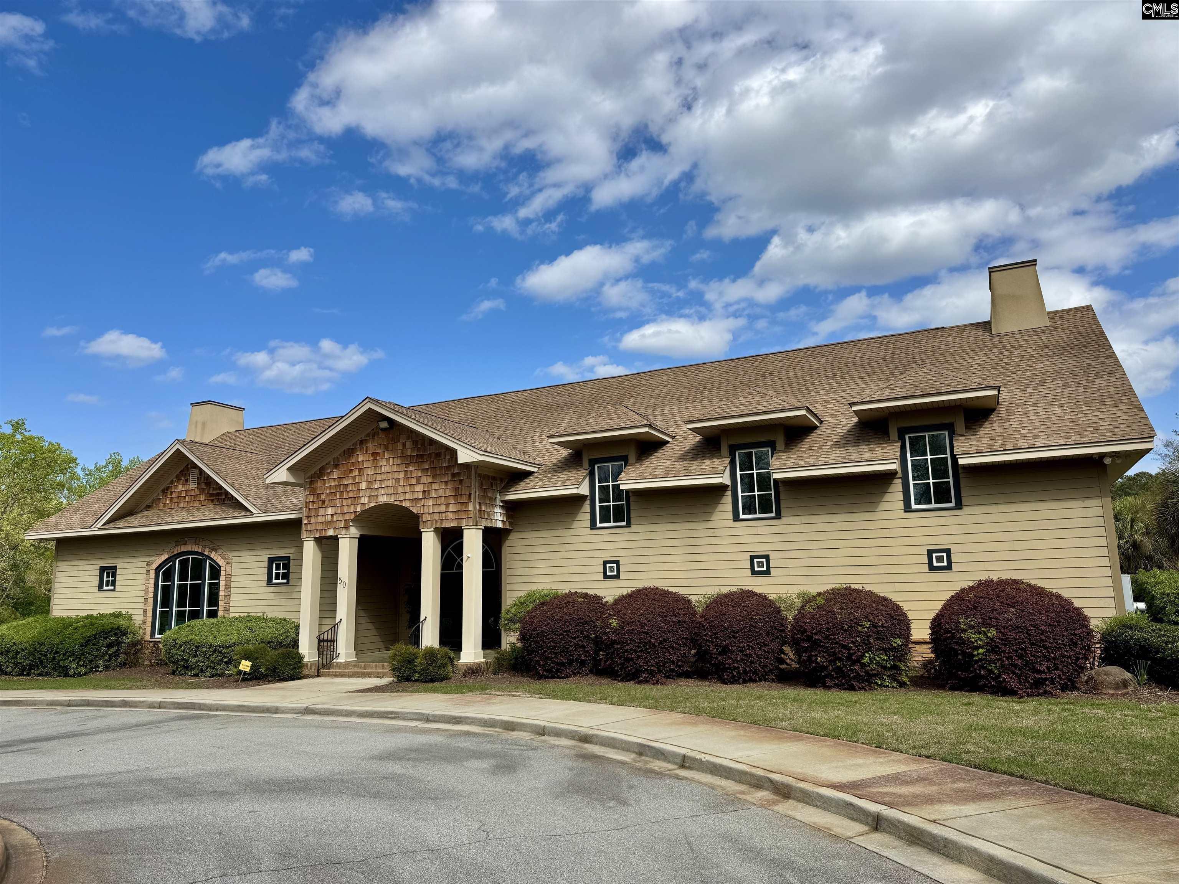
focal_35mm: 24
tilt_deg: +9.7
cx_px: 590
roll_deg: +0.7
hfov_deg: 71.6
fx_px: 817
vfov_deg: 56.8
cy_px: 442
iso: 80
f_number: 1.78
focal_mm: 6.76
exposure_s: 1/5348
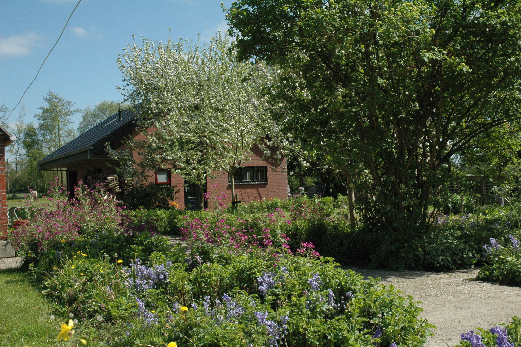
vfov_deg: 30.8
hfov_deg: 45.0
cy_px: 174
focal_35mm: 44
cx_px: 260
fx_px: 629
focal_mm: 29
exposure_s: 1/640
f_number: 13
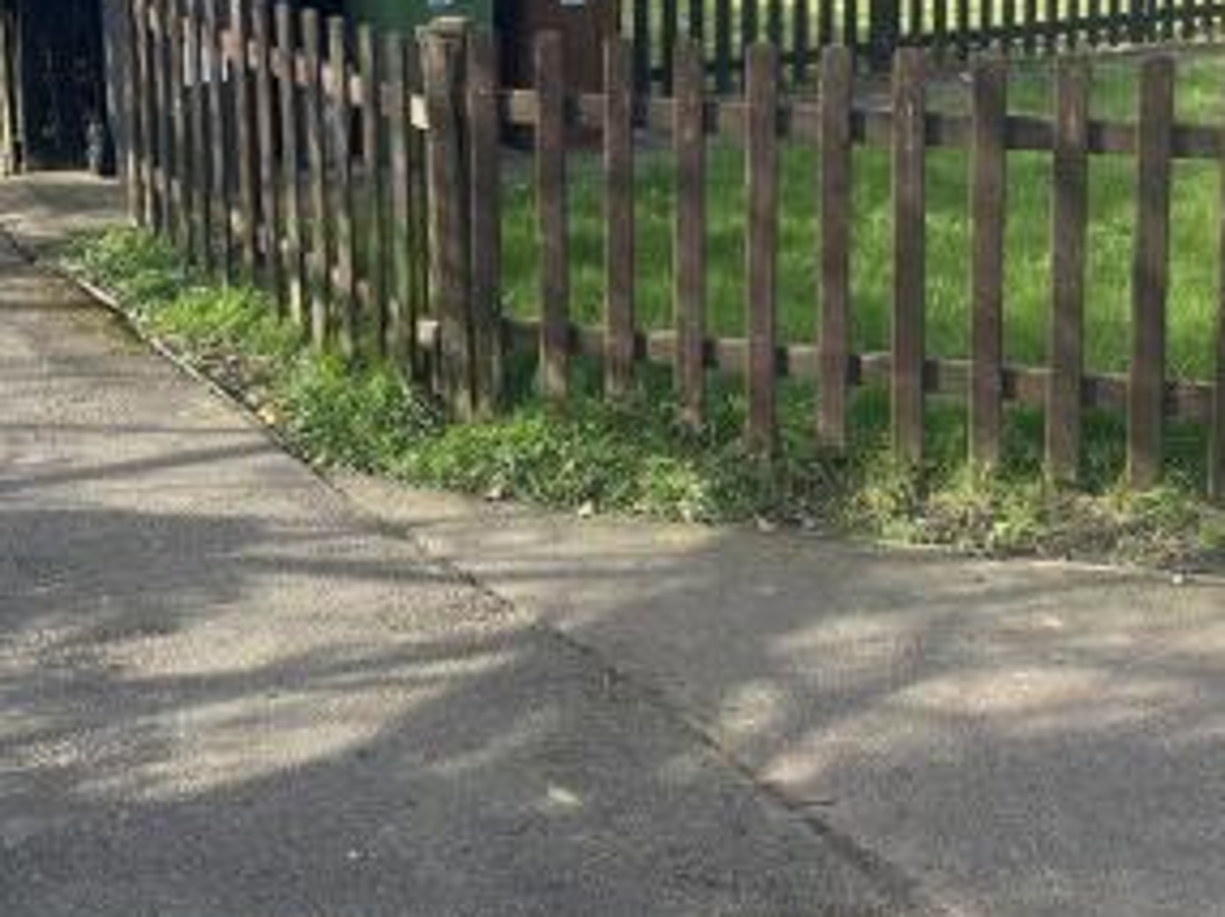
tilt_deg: -9.3
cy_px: 58
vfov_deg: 28.3
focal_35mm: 49
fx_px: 1733
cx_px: 598
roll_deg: +0.1
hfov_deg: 38.9
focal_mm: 6.86
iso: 80
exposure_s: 1/1157
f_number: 1.78
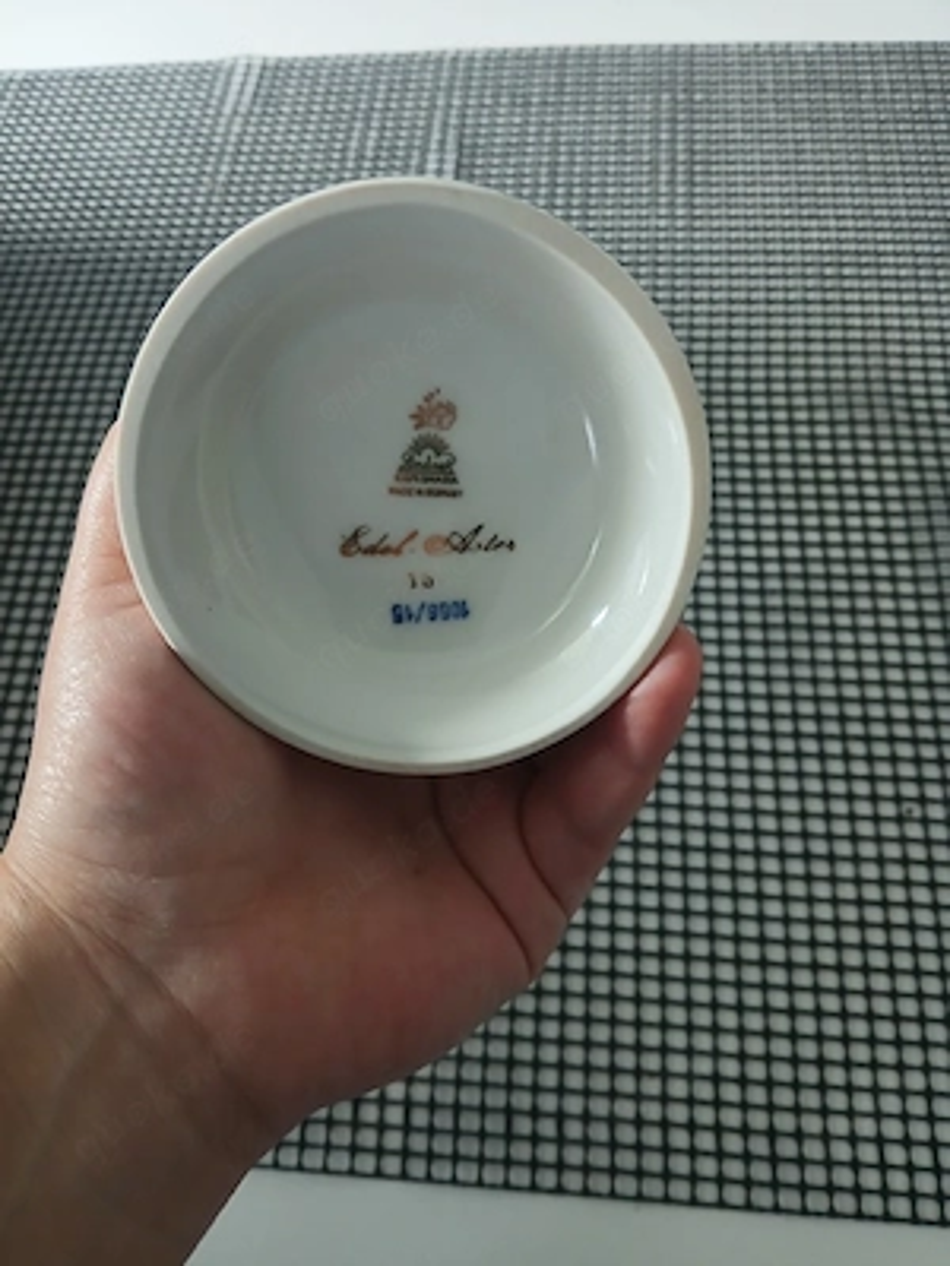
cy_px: 633
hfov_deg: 53.1
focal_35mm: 26
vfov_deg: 67.3
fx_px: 951
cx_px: 475
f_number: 1.8
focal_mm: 3.98
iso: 250
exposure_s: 1/50
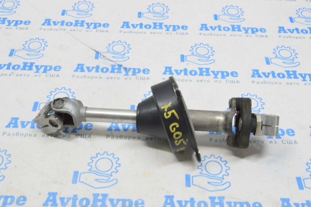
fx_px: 401
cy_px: 104
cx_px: 156
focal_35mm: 46
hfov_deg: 42.4
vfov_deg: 28.9
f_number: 20
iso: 6400
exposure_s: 1/20
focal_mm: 31
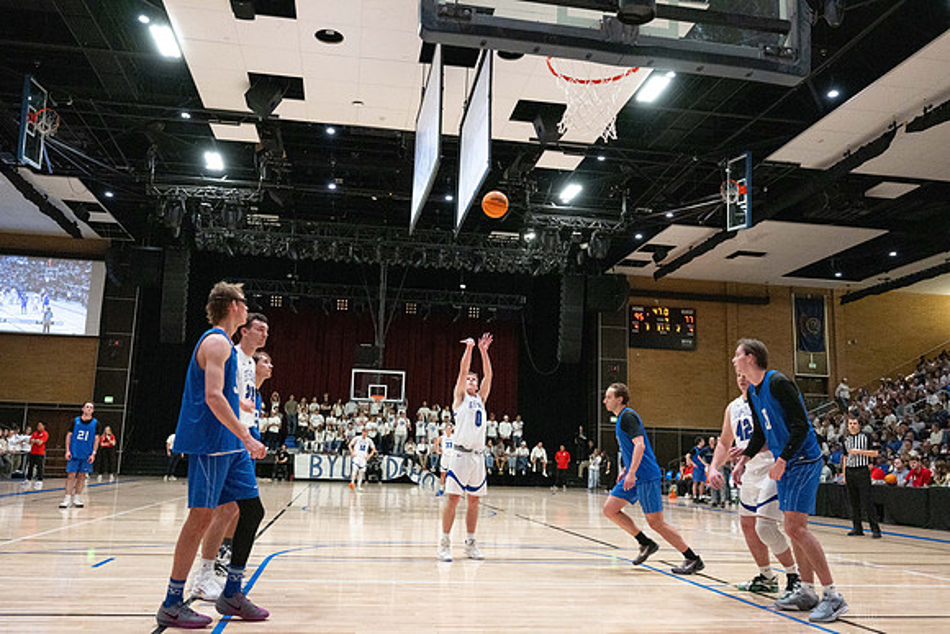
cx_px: 475
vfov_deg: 43.6
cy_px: 317
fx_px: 793
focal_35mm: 30
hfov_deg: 61.8
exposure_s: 1/500
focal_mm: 30
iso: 10000
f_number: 4
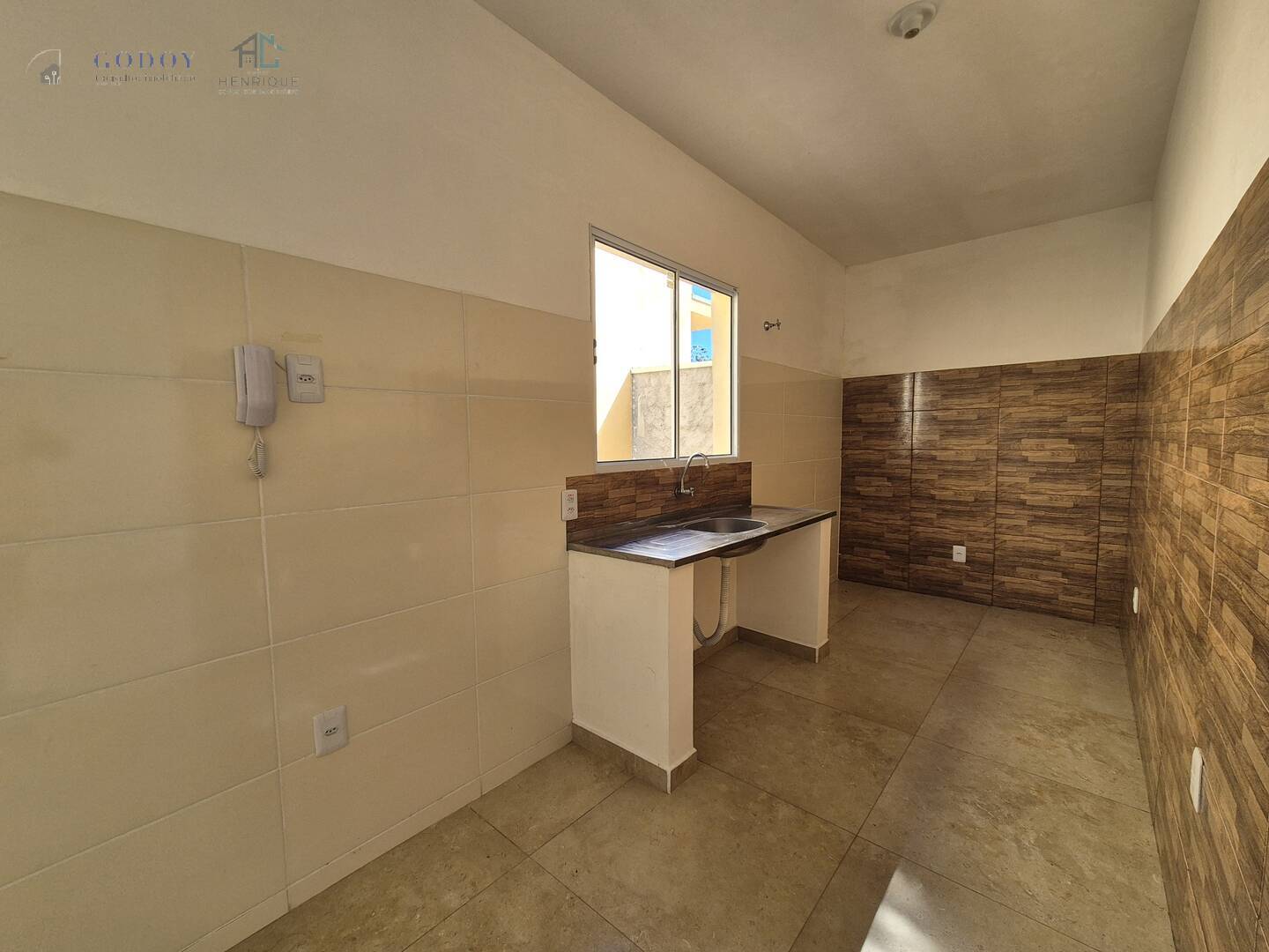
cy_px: 476
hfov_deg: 106.2
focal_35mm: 13
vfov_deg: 89.9
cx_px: 634
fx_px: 477
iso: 50
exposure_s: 1/182
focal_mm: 2.2
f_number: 2.2
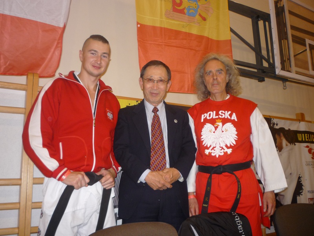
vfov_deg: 44.2
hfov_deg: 56.8
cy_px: 118
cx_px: 157
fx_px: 290
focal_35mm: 32
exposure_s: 1/30
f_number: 3.3
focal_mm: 5.2
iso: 125
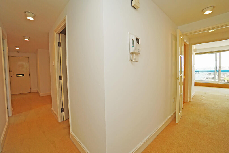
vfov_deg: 77.3
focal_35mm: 15
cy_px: 76
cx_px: 114
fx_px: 95
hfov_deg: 100.4
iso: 100
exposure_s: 1/60
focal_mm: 10
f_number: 4
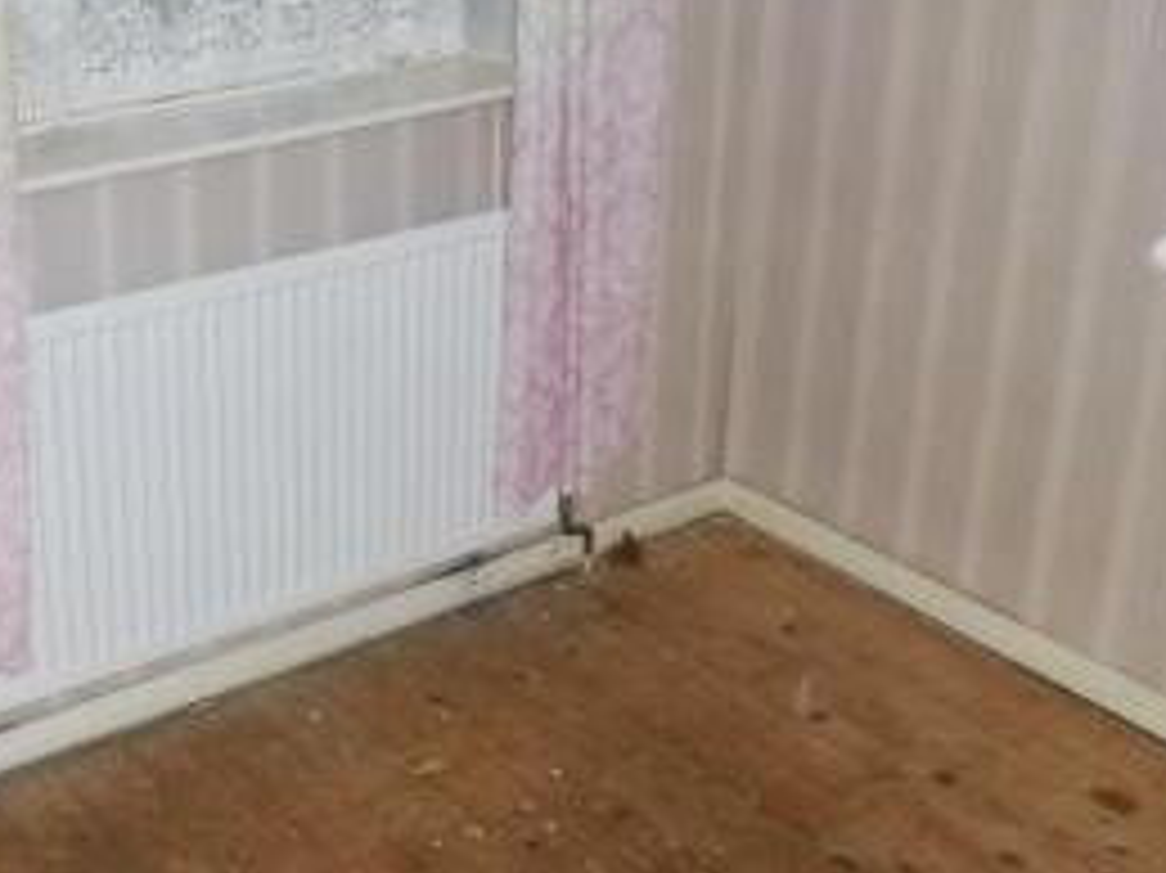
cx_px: 277
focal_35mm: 54
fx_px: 1818
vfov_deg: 27.0
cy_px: 349
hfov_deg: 34.7
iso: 125
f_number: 3.3
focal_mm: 4.3
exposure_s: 1/60
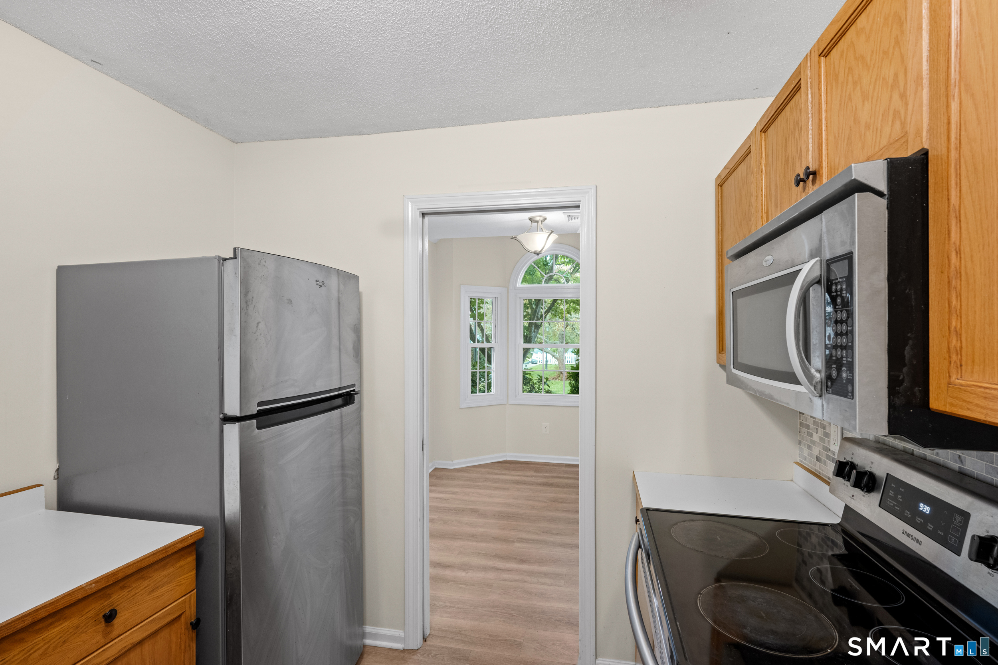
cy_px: 332
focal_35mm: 16
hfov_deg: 95.0
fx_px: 457
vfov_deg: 72.1
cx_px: 499
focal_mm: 16.5
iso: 400
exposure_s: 1/1.25
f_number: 9
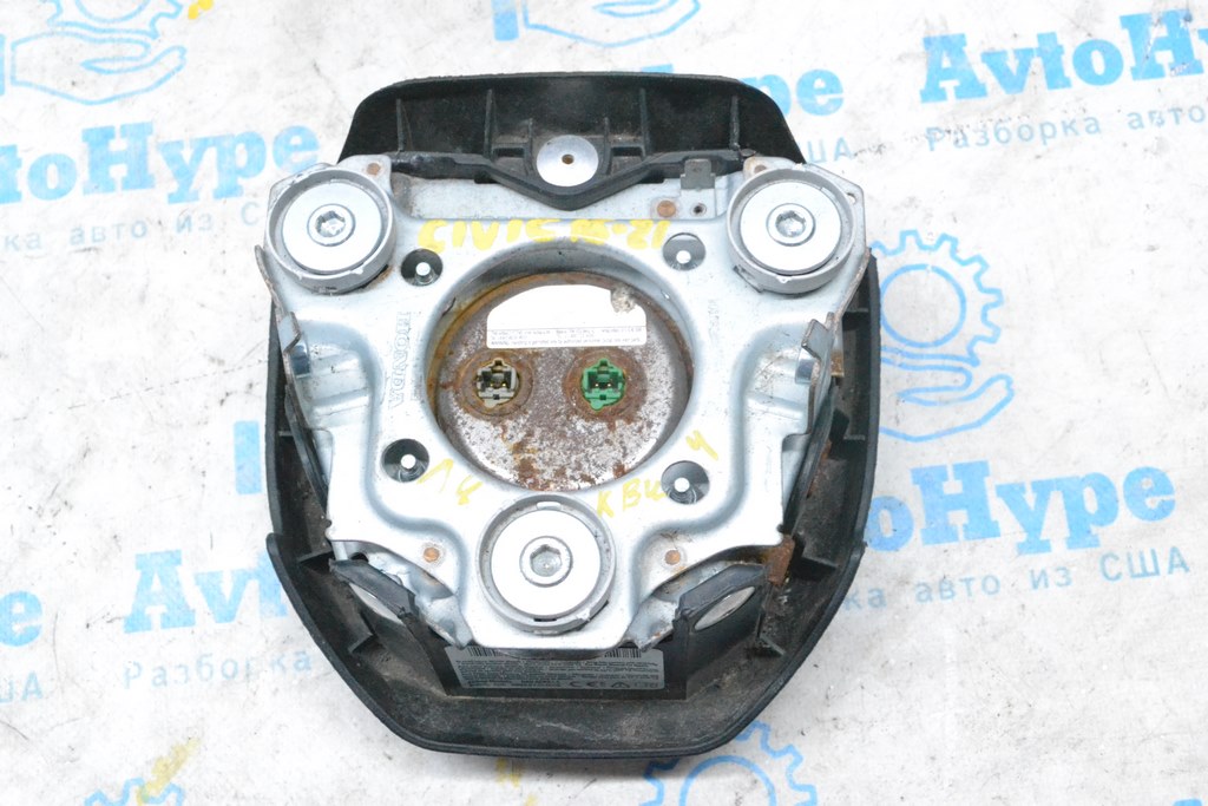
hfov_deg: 41.1
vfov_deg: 28.1
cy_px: 403
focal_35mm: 48
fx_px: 1611
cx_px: 604
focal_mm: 32
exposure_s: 1/125
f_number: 10
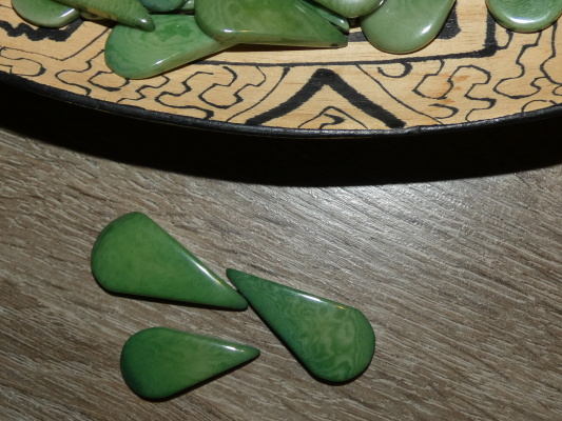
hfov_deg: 56.8
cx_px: 281
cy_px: 210
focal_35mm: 32
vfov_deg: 44.2
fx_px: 520
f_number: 3.4
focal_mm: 5.8
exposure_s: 1/125
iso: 125
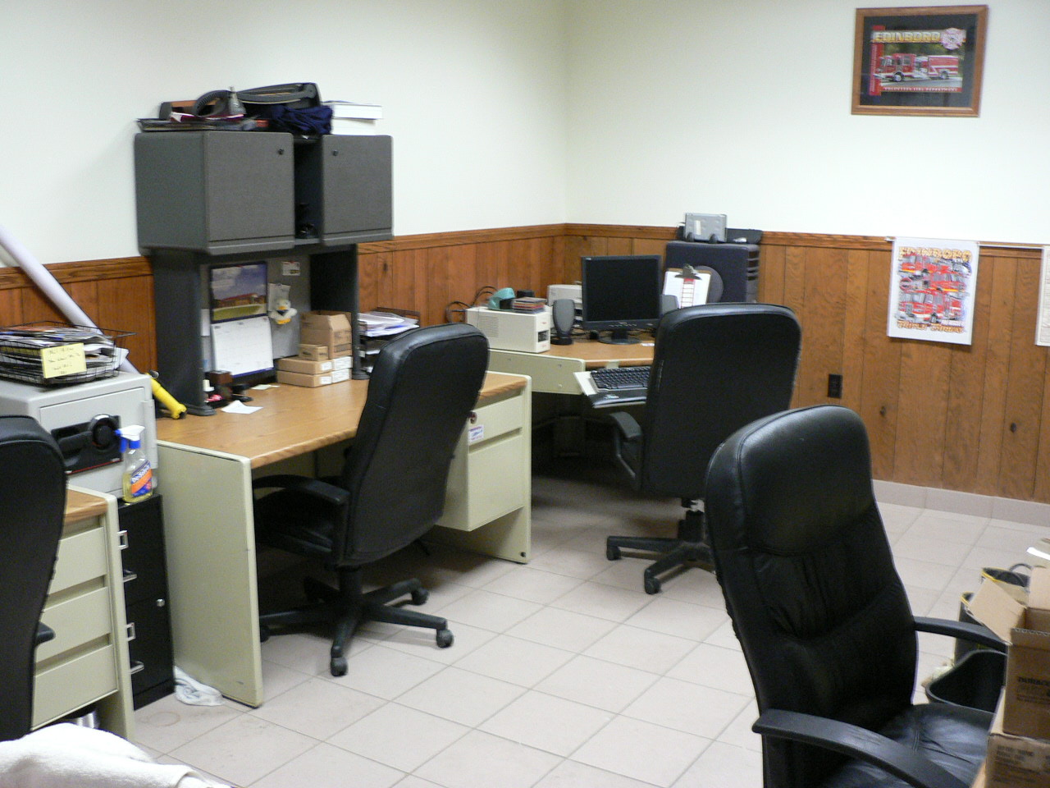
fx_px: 1092
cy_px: 394
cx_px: 525
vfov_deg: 39.7
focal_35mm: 36
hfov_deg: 51.4
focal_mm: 6
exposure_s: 1/10
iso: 200
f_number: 2.8
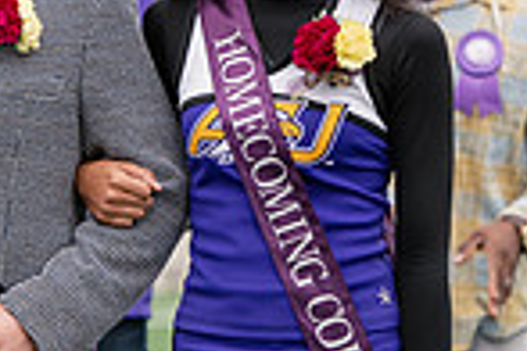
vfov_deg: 2.6
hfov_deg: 3.9
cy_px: 34
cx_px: 183
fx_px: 7773
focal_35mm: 531
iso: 400
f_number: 4
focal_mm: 135
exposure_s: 1/1000
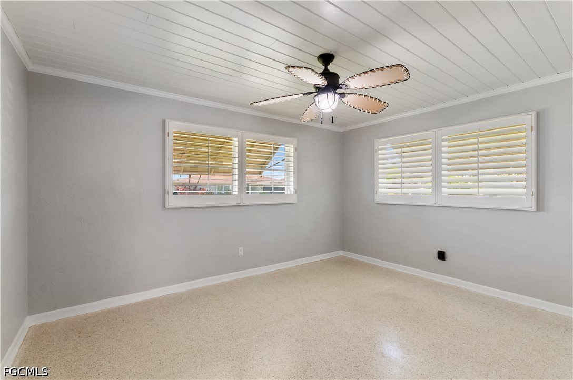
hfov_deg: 100.5
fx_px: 238
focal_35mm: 15
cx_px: 286
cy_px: 190
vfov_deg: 77.1
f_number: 8
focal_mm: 10
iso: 200
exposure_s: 1/5
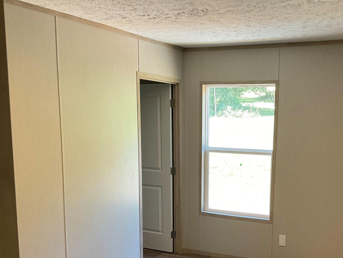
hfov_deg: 40.0
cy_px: 207
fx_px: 466
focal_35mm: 47
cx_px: 227
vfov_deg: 30.1
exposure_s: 1/60
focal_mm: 3
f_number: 1.8
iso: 80
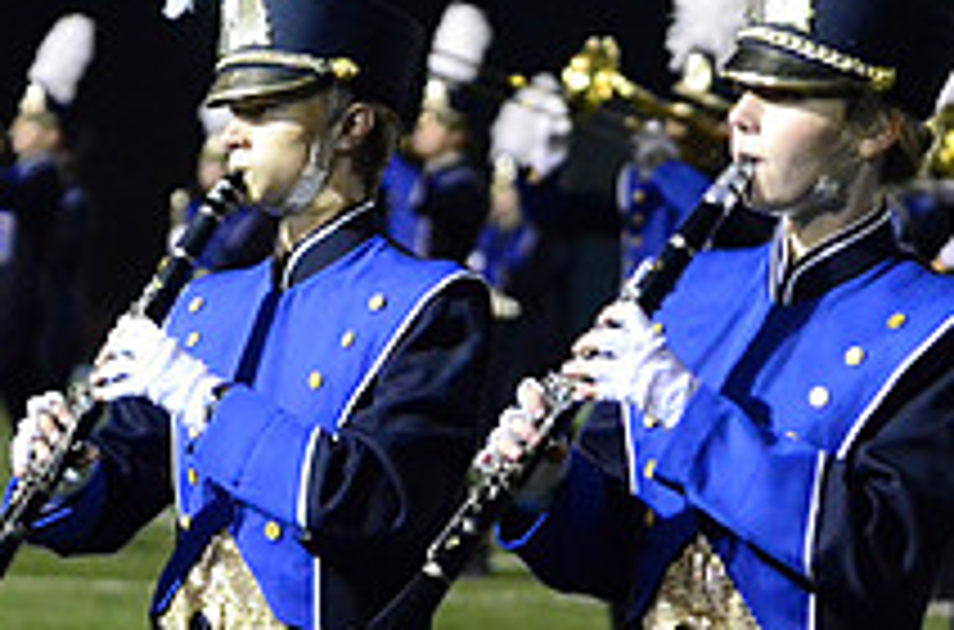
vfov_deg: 1.7
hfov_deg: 2.5
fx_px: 21692
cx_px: 774
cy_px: 328
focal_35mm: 821
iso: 6400
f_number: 3.2
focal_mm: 200
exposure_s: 1/640
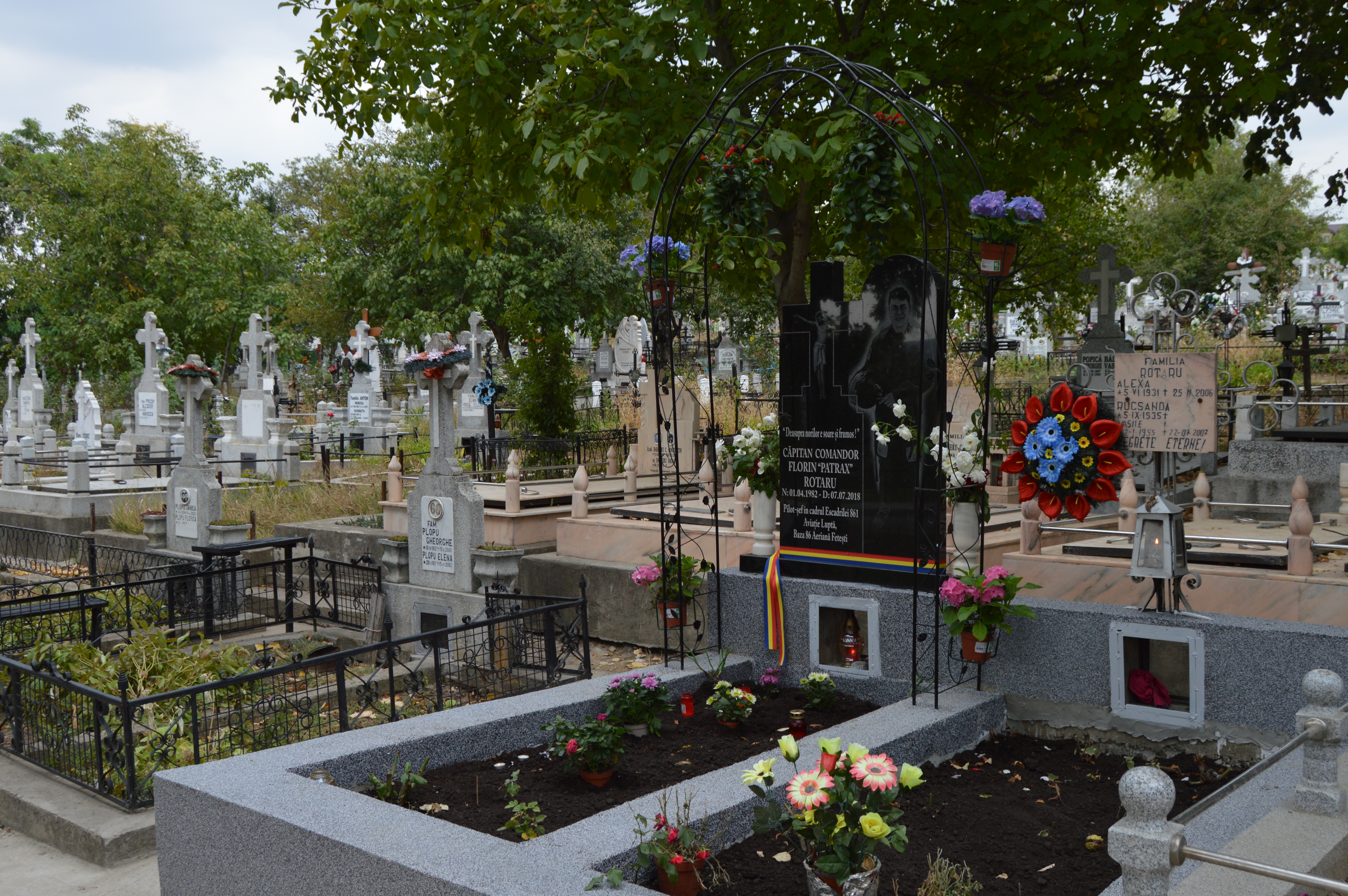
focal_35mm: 32
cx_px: 692
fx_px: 1197
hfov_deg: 58.8
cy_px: 448
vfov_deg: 41.0
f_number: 5.6
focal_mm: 20
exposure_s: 1/125
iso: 280
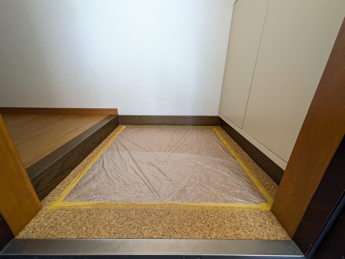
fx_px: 140
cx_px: 172
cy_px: 130
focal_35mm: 14
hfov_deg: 102.1
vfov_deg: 85.7
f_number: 2.2
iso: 100
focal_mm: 1.83
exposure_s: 1/120
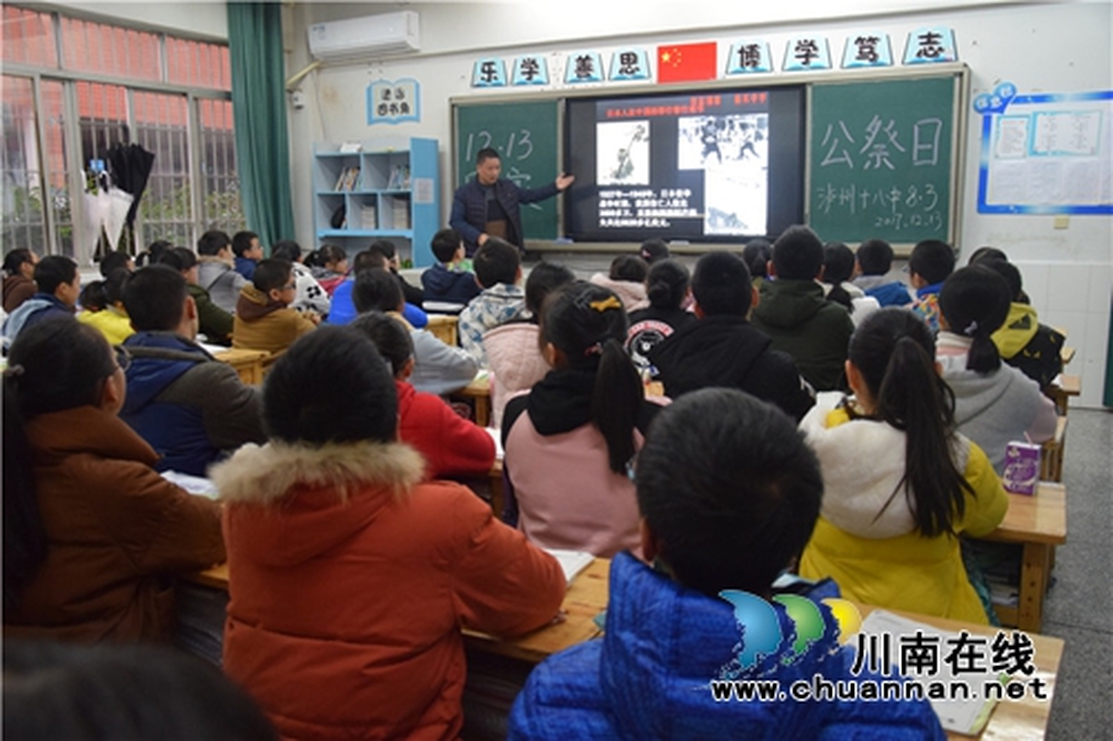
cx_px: 556
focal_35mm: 33
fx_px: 1020
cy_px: 370
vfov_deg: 39.9
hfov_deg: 57.2
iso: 2000
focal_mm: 22
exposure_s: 1/60
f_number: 3.8
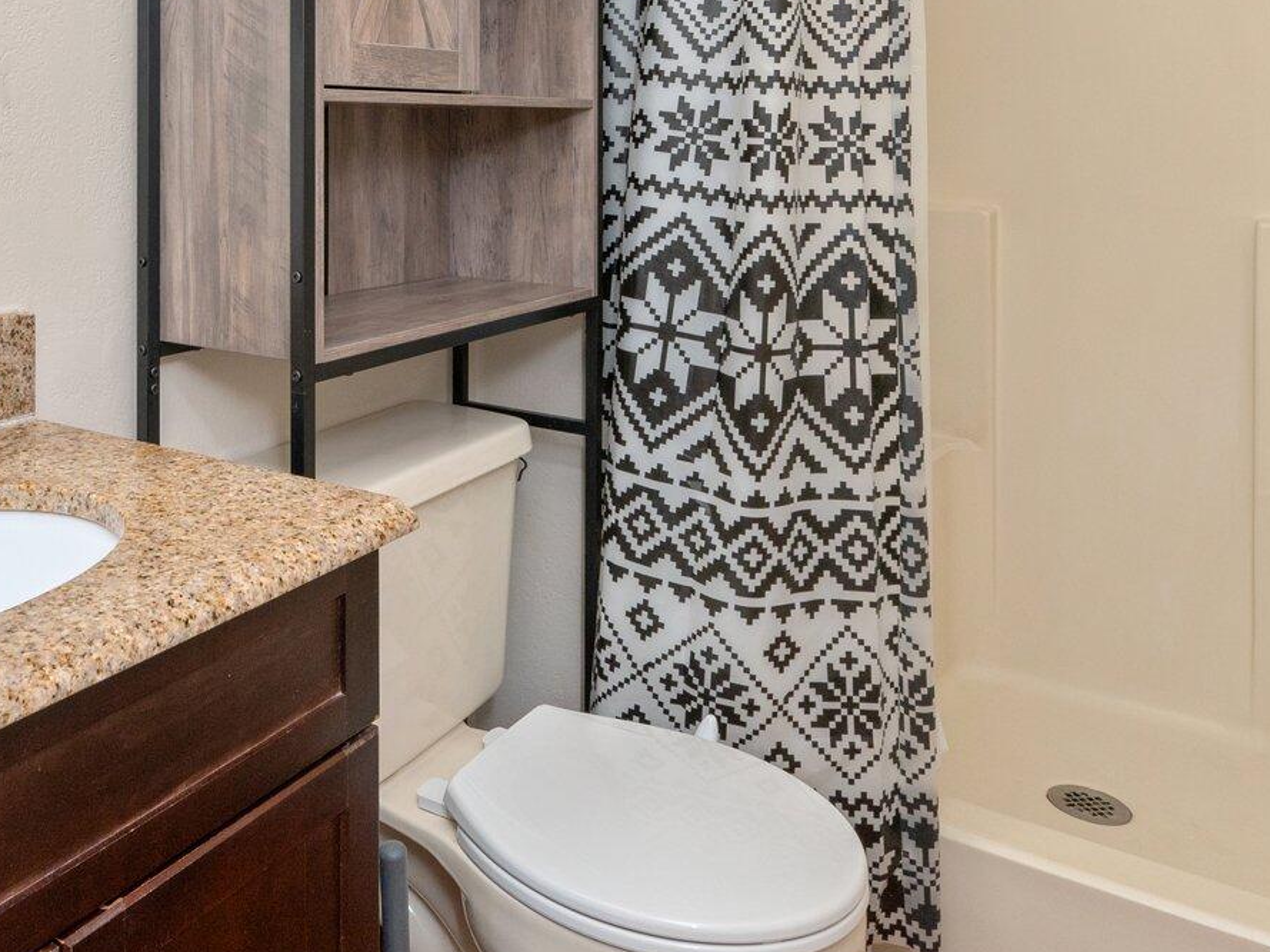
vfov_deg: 43.2
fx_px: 1137
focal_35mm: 31
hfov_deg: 56.1
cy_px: 180
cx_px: 349
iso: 400
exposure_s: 1/25
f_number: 9
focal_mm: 14
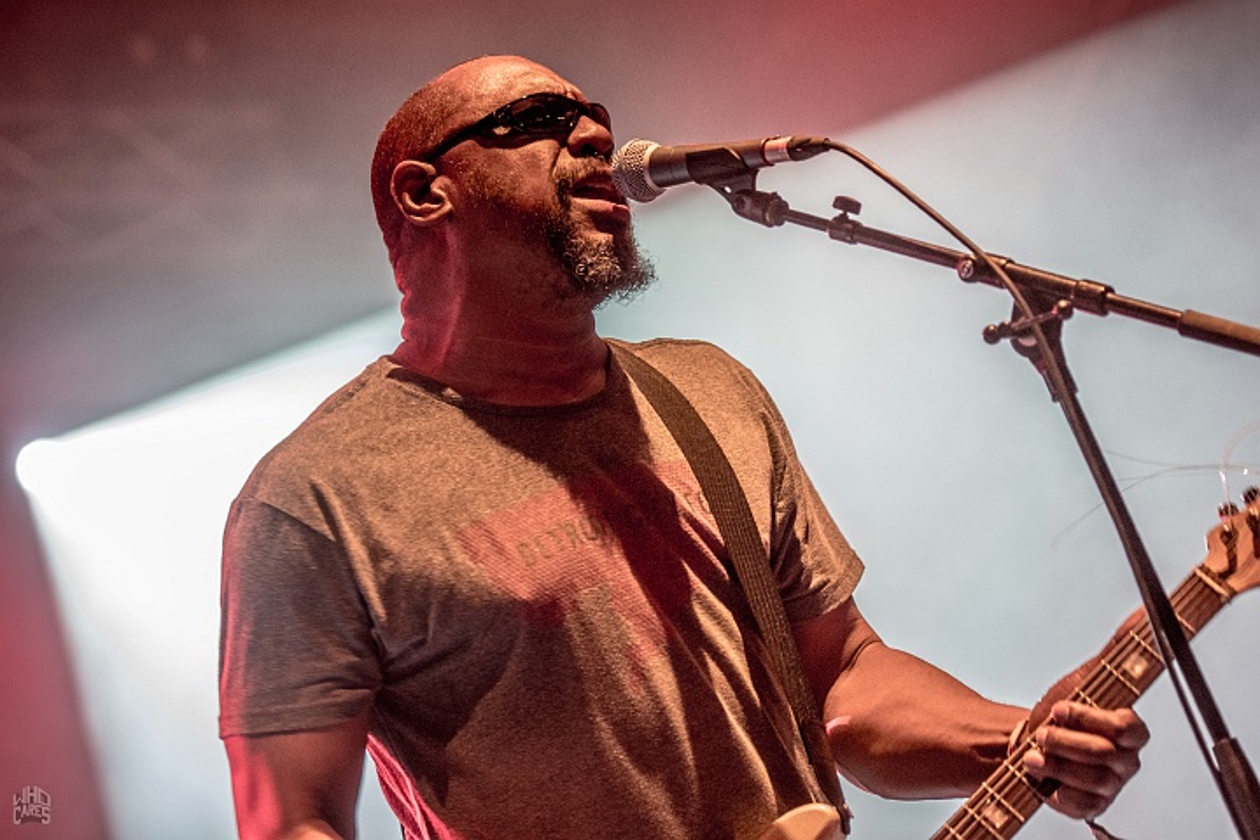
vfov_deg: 9.9
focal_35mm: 138
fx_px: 4830
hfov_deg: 14.9
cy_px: 420
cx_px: 630
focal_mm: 92
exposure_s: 1/100
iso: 1600
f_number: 2.8
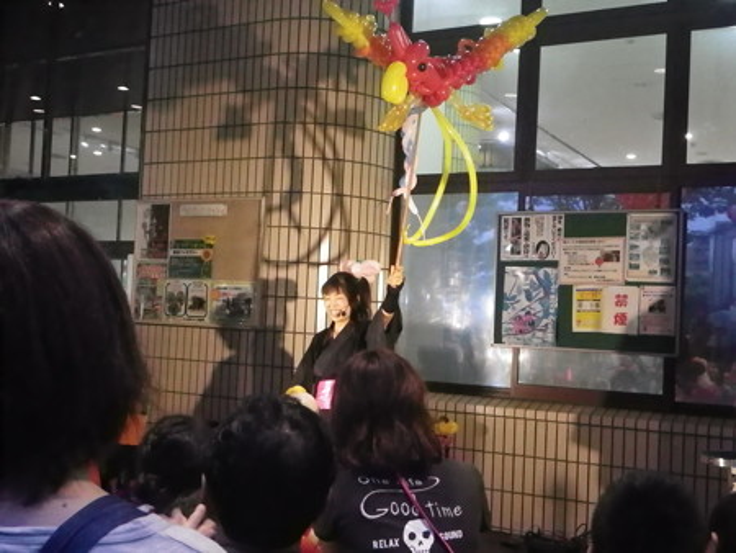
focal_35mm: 42
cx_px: 368
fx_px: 893
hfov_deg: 44.8
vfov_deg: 34.4
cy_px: 276
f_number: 4.2
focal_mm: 7.5
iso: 800
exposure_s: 1/20
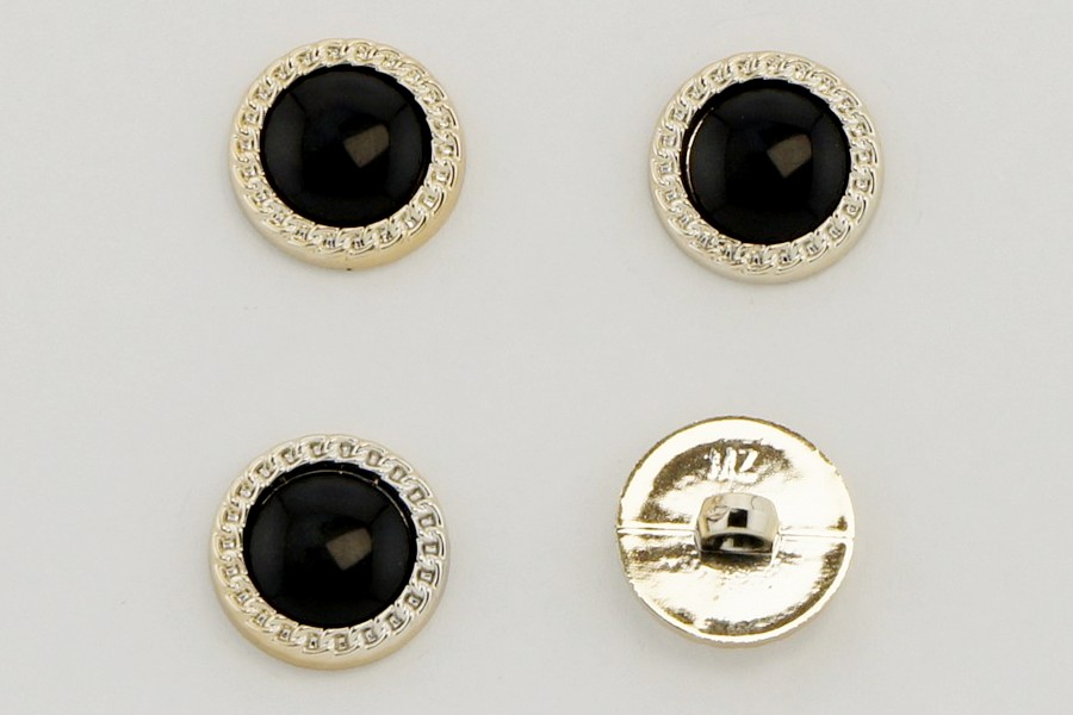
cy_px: 358
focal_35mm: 82
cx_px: 536
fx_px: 2459
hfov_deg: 24.6
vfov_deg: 16.6
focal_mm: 55
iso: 200
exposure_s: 1/320
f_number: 9
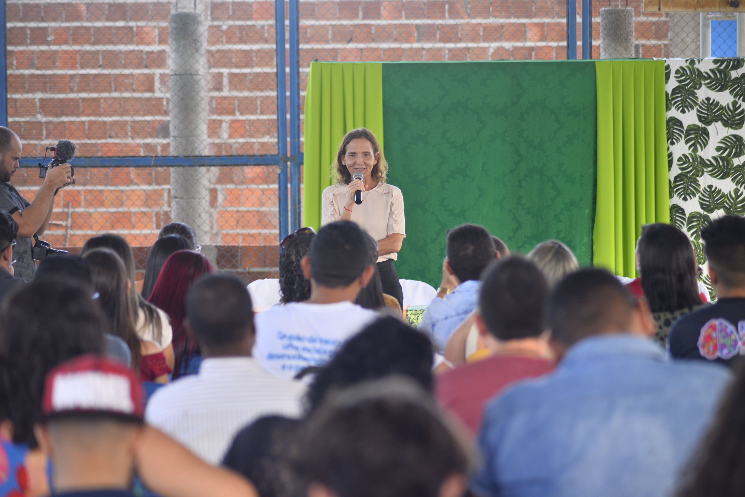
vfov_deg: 8.9
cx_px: 372
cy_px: 248
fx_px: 3209
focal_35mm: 155
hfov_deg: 13.2
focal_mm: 155
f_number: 4.5
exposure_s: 1/200
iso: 400
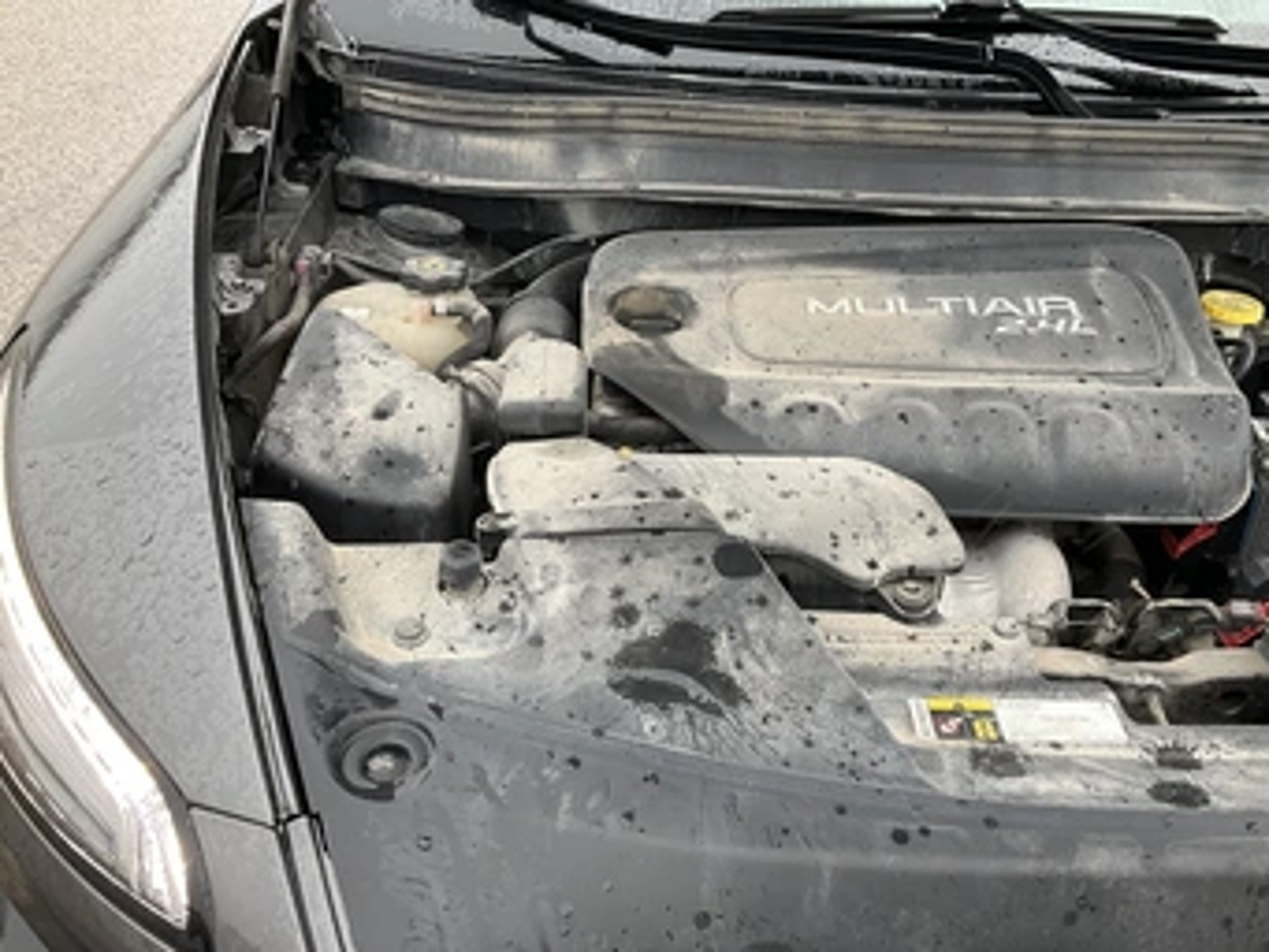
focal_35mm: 34
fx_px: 1247
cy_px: 428
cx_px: 722
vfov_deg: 41.8
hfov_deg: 53.8
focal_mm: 3
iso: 40
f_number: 1.8
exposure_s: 1/122
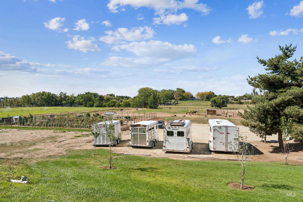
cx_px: 152
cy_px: 101
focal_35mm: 22
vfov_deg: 57.4
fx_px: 184
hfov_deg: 78.8
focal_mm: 21.9
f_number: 13
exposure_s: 1/400
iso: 400
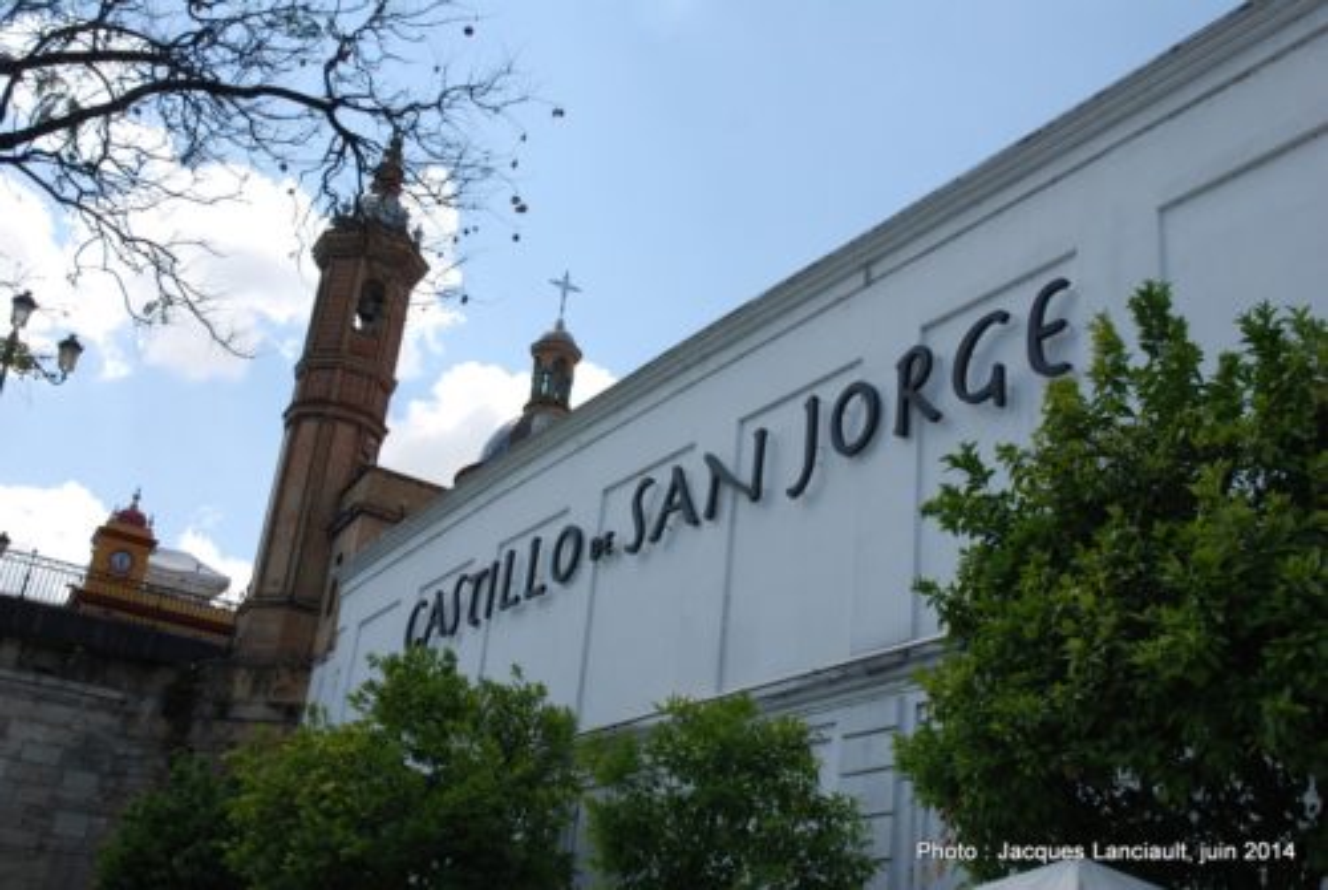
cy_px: 445
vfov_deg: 35.6
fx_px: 1385
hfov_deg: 51.2
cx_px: 664
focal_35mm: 38
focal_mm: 25
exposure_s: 1/200
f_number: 7.1
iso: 100
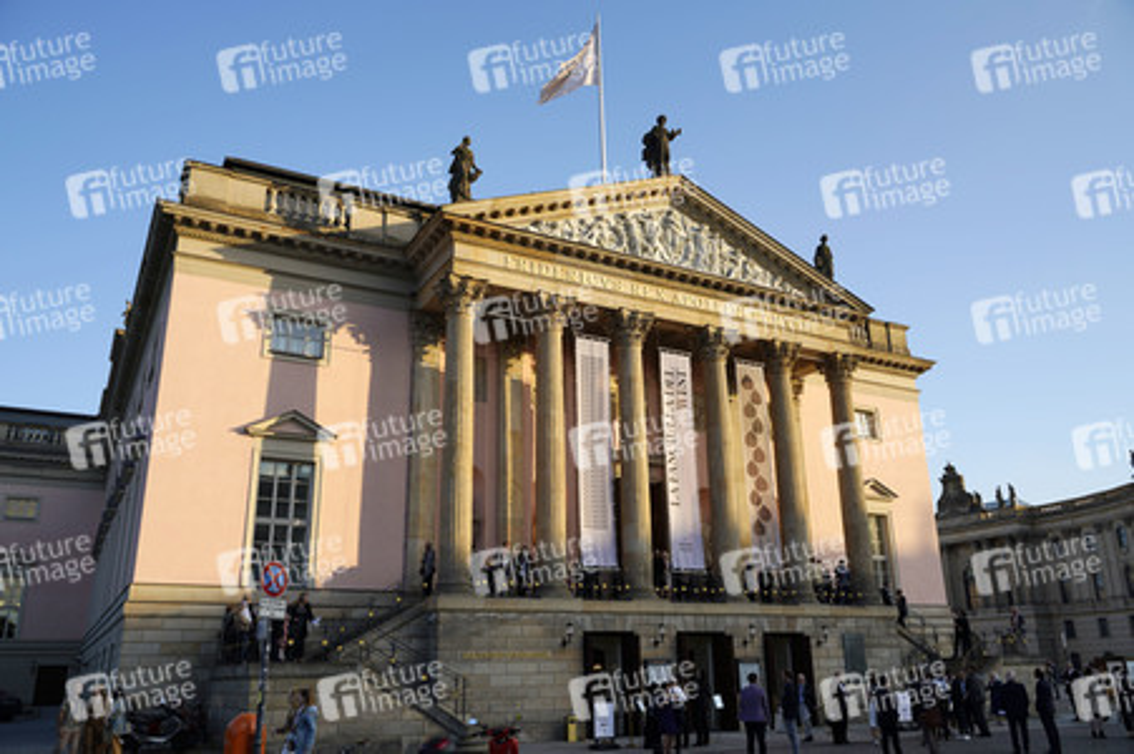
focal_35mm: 28
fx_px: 881
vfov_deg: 46.3
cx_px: 567
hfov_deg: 65.5
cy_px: 377
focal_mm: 28
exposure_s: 1/400
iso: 100
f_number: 5.6
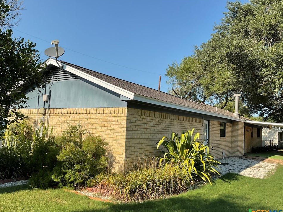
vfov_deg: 45.4
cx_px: 138
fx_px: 253
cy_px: 110
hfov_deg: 58.4
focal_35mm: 31
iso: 16
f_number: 1.8
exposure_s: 1/1451
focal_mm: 3
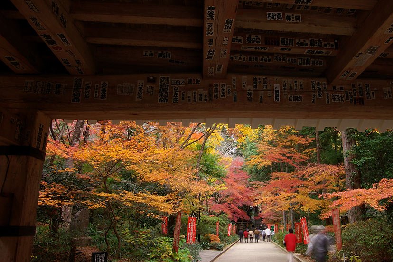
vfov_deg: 45.0
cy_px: 133
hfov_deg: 63.3
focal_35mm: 29
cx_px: 230
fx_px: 317
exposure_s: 1
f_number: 20
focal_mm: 16
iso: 200
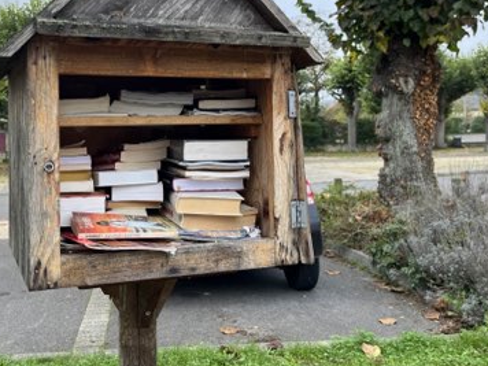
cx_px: 159
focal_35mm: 38
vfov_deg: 37.2
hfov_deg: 48.1
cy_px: 117
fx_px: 536
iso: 50
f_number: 1.6
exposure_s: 1/615
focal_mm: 5.1
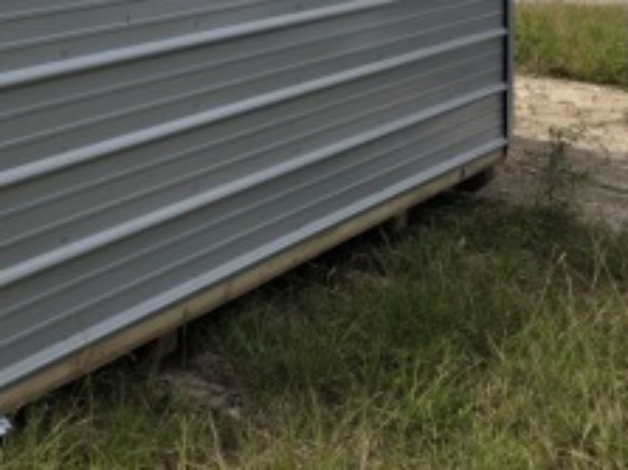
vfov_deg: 19.9
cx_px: -135
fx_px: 1197
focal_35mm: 66
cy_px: -189
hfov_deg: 26.1
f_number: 1.7
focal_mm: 6.3
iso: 80
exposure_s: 1/3788
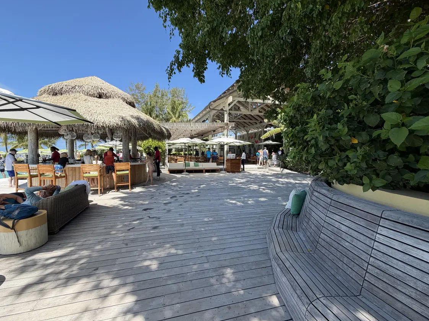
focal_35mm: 15
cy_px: 158
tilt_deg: -0.4
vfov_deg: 81.7
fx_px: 186
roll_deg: +1.4
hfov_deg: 98.1
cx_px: 205
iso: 40
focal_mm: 2.22
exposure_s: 1/701
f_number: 2.2
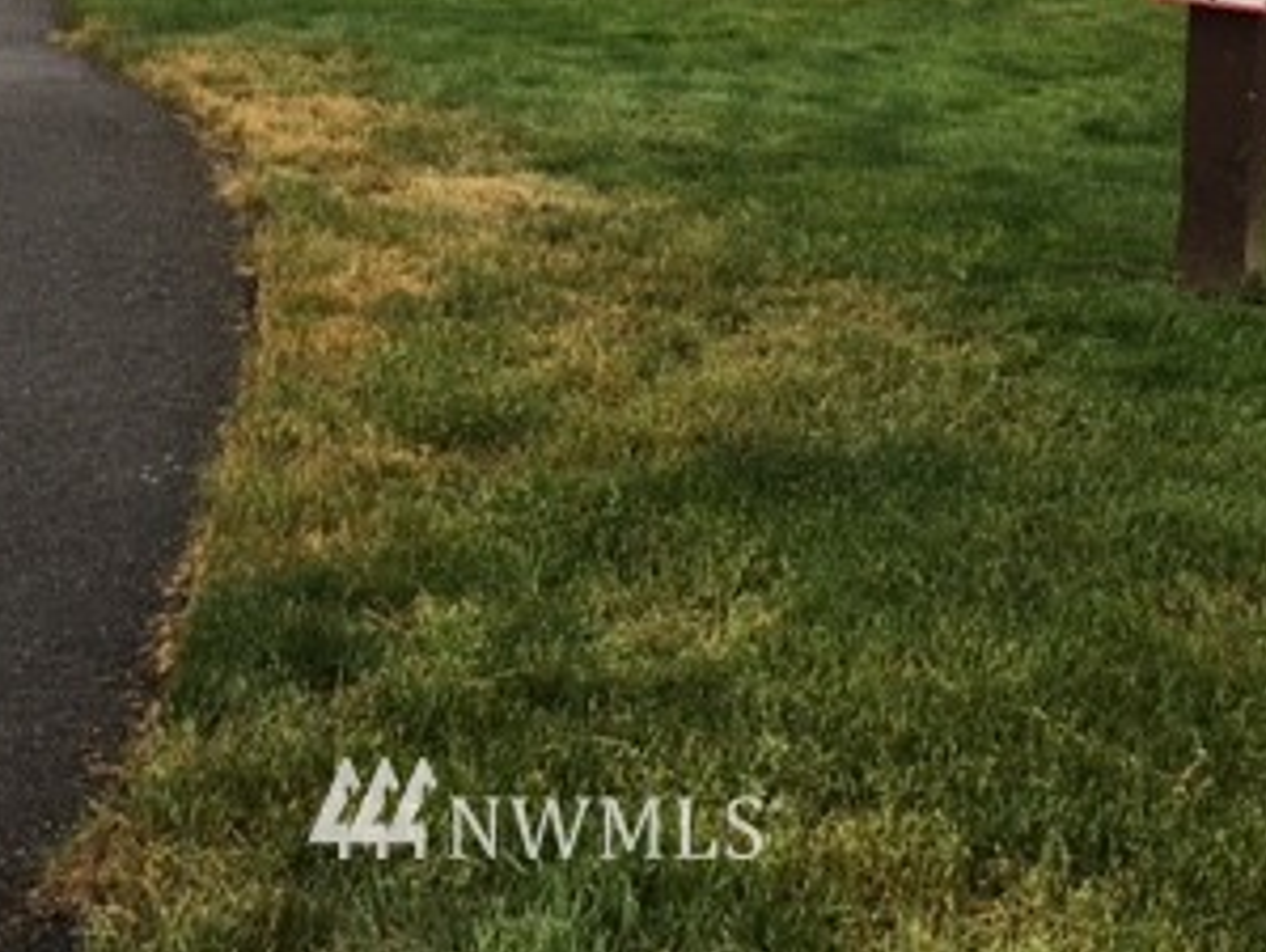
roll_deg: -1.2
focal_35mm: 62
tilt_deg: -6.1
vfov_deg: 22.6
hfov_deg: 31.1
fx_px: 2270
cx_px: 546
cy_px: -47
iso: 25
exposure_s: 1/159
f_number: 2.2
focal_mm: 4.15
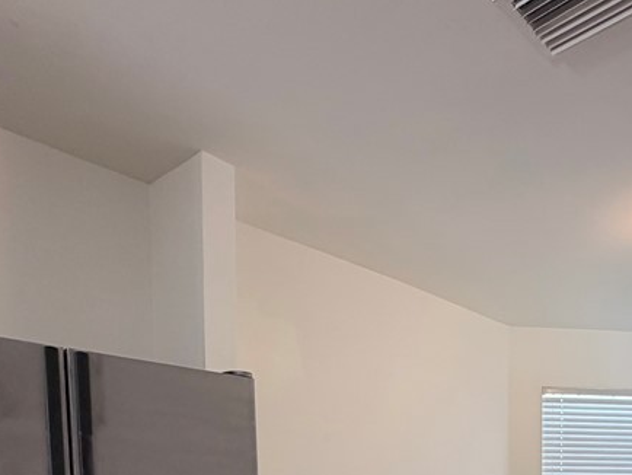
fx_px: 603
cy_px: 532
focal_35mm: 33
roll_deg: -0.2
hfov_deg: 51.8
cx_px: 505
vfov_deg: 36.0
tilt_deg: -2.7
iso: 200
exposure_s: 1/60
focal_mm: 2.22
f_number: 2.2
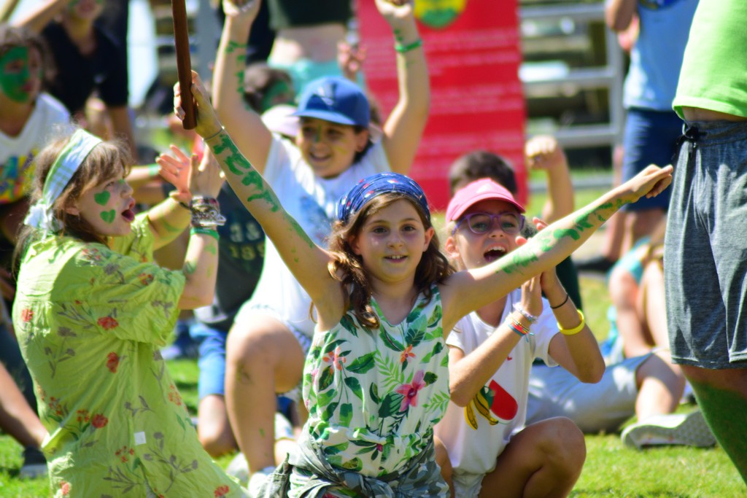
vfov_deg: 3.8
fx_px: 7471
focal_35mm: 360
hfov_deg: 5.7
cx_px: 374
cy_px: 249
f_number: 5
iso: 560
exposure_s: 1/1250
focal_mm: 240
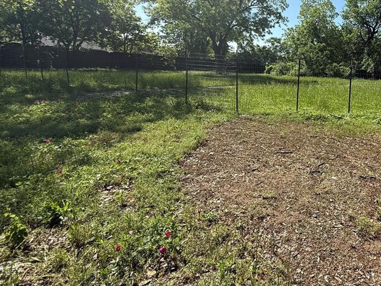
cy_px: 100
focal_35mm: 23
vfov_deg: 57.8
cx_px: 303
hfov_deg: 67.3
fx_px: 253
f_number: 2.2
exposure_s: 1/1211
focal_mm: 2.22
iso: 50
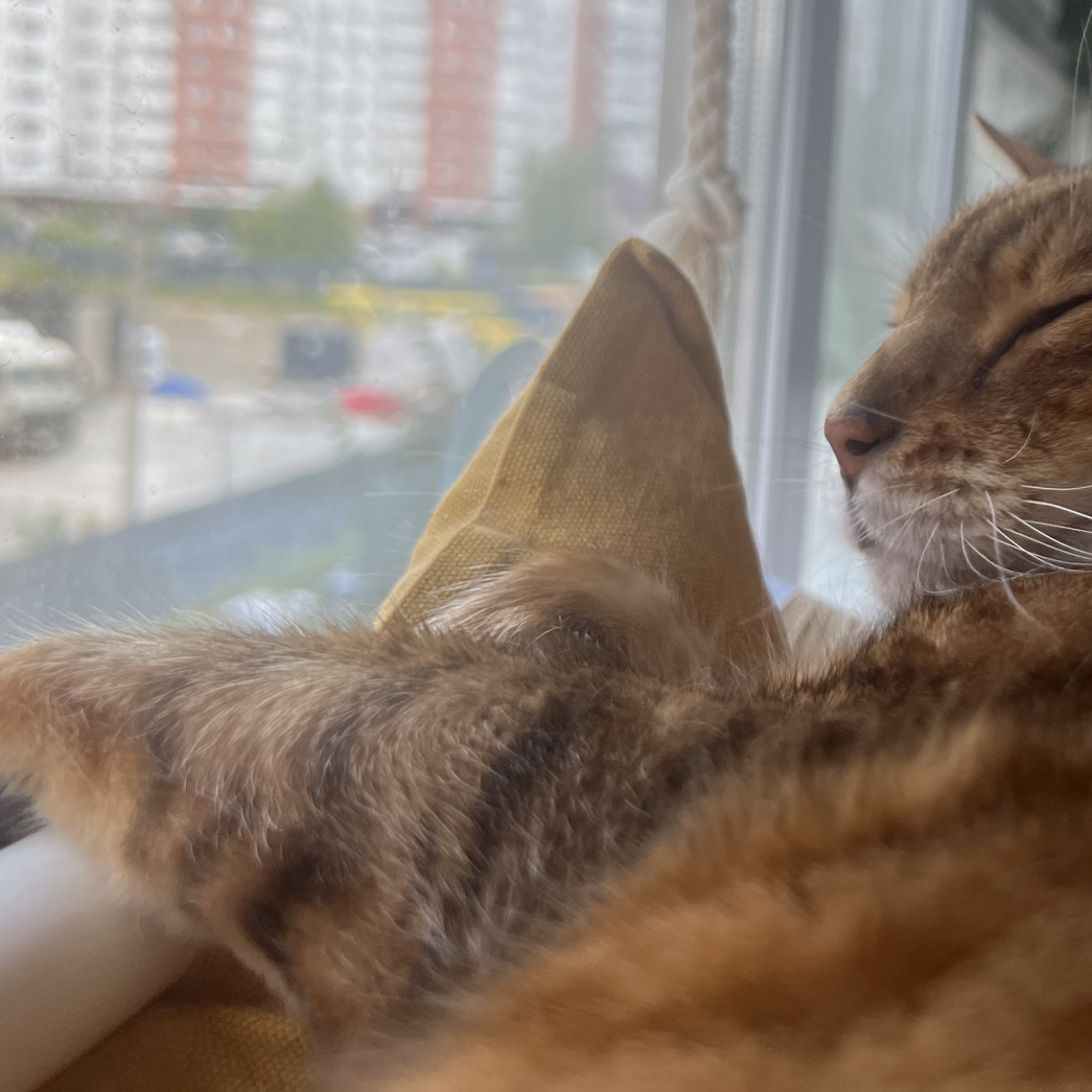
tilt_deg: -7.5
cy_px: 355
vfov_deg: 37.9
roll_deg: -3.8
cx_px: 930
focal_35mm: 44
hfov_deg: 36.5
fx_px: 1570
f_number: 1.5
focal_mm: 5.7
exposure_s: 1/187
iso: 40
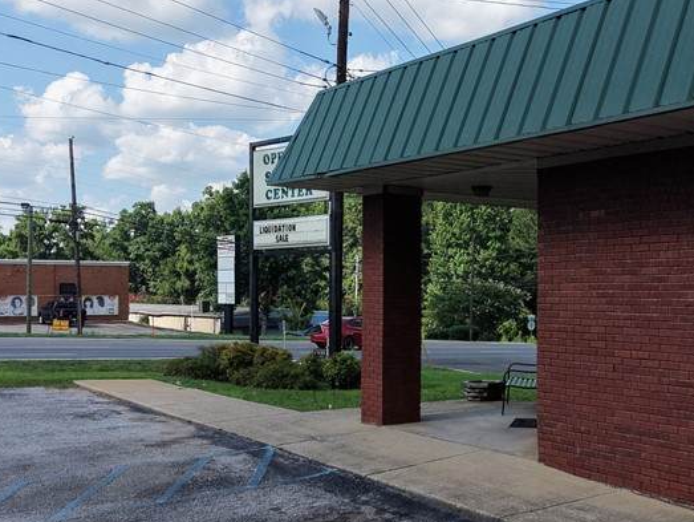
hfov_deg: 41.6
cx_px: 449
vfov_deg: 32.2
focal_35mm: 45
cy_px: 295
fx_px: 903
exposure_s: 1/5000
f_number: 1.8
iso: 400
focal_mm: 8.67
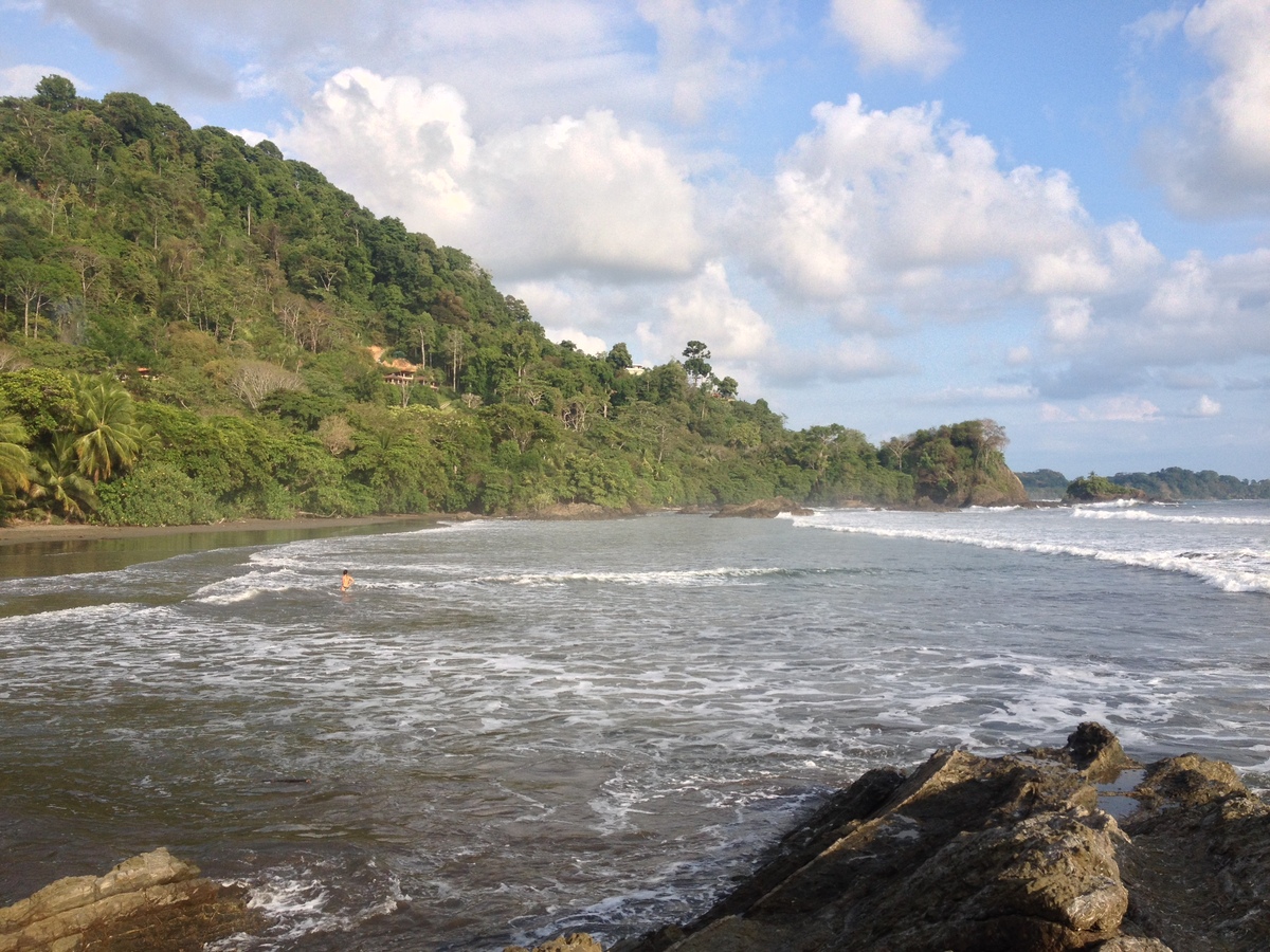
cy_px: 476
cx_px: 635
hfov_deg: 52.6
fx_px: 1284
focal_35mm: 35
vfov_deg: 40.7
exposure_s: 1/1416
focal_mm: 4.28
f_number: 2.4
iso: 50
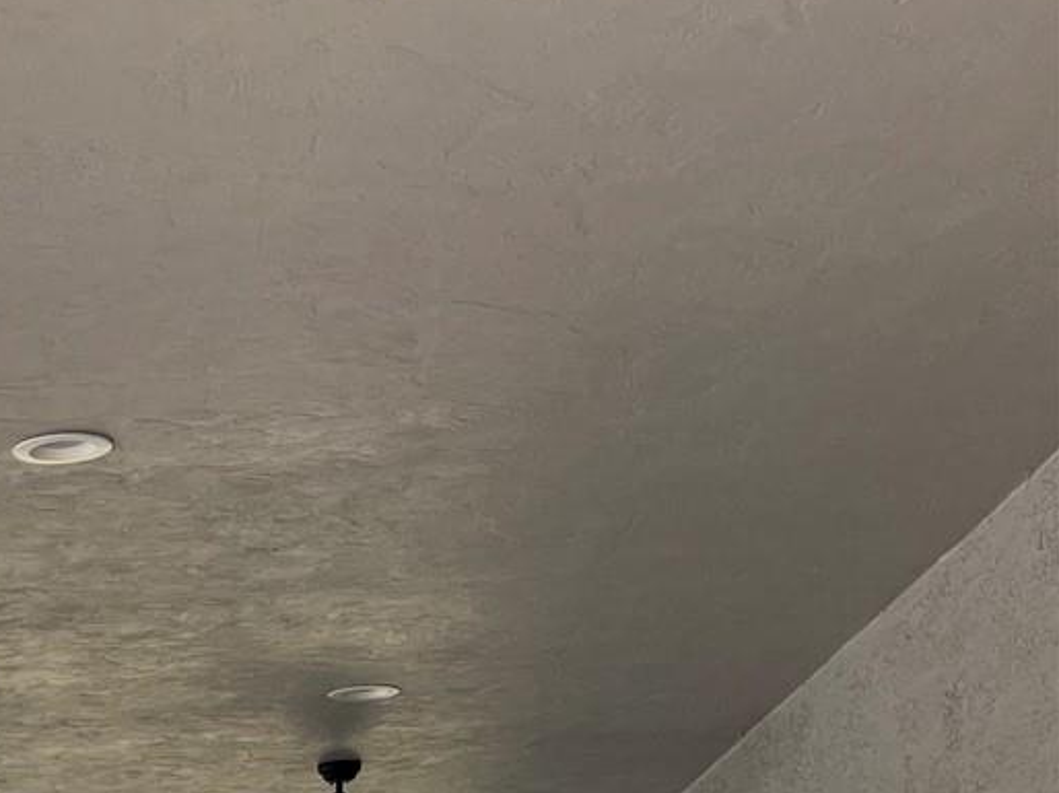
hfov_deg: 20.3
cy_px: 1174
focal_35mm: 81
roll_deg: -0.4
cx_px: -587
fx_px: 2477
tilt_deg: +0.8
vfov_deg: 16.6
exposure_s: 1/957
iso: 50
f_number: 1.5
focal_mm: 5.7
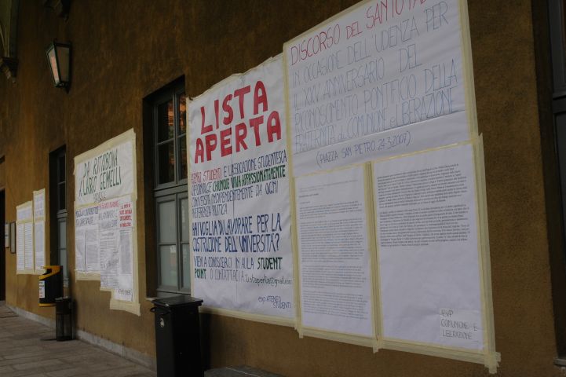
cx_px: 283
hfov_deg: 51.3
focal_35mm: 38
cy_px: 188
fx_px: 589
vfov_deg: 35.5
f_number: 7.1
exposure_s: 1/80
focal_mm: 25
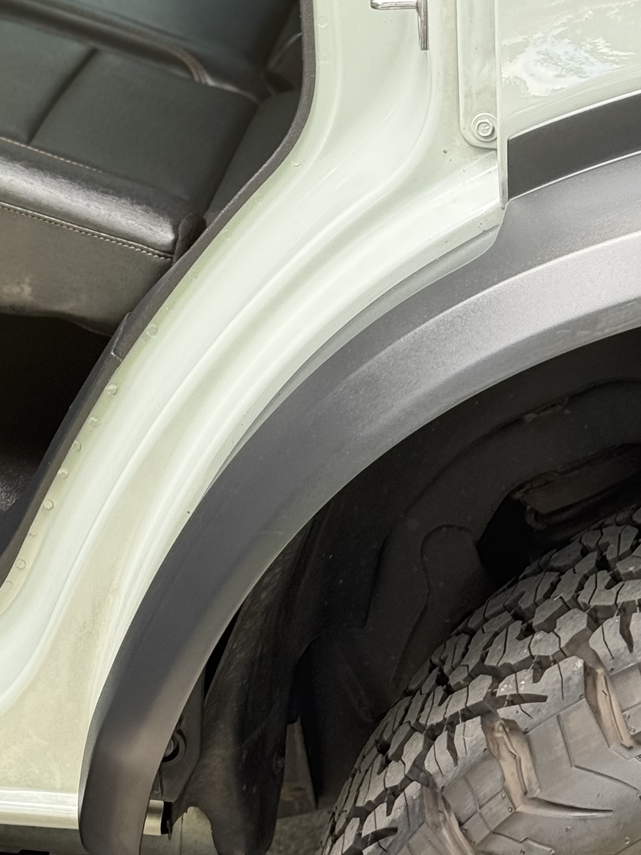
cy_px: -75
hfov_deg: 13.3
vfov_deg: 17.5
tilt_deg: -7.3
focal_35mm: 109
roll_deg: +3.9
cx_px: -80
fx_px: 2691
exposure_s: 1/195
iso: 100
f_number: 1.78
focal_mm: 6.76
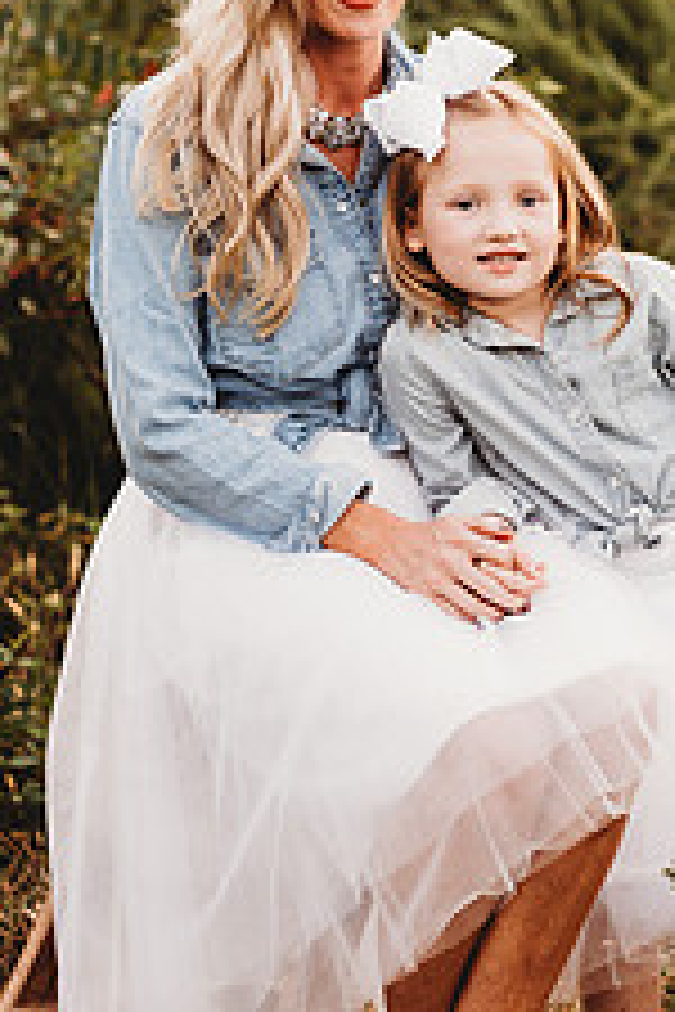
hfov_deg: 8.1
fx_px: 4781
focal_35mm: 170
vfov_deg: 12.1
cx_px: 423
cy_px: 369
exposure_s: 1/200
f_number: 2.2
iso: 125
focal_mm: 85
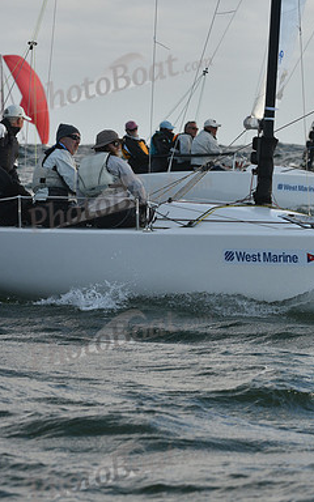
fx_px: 4423
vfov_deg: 6.5
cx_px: 281
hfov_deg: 4.1
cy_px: 250
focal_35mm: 323
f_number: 7.1
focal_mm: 210
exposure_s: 1/1000
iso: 320
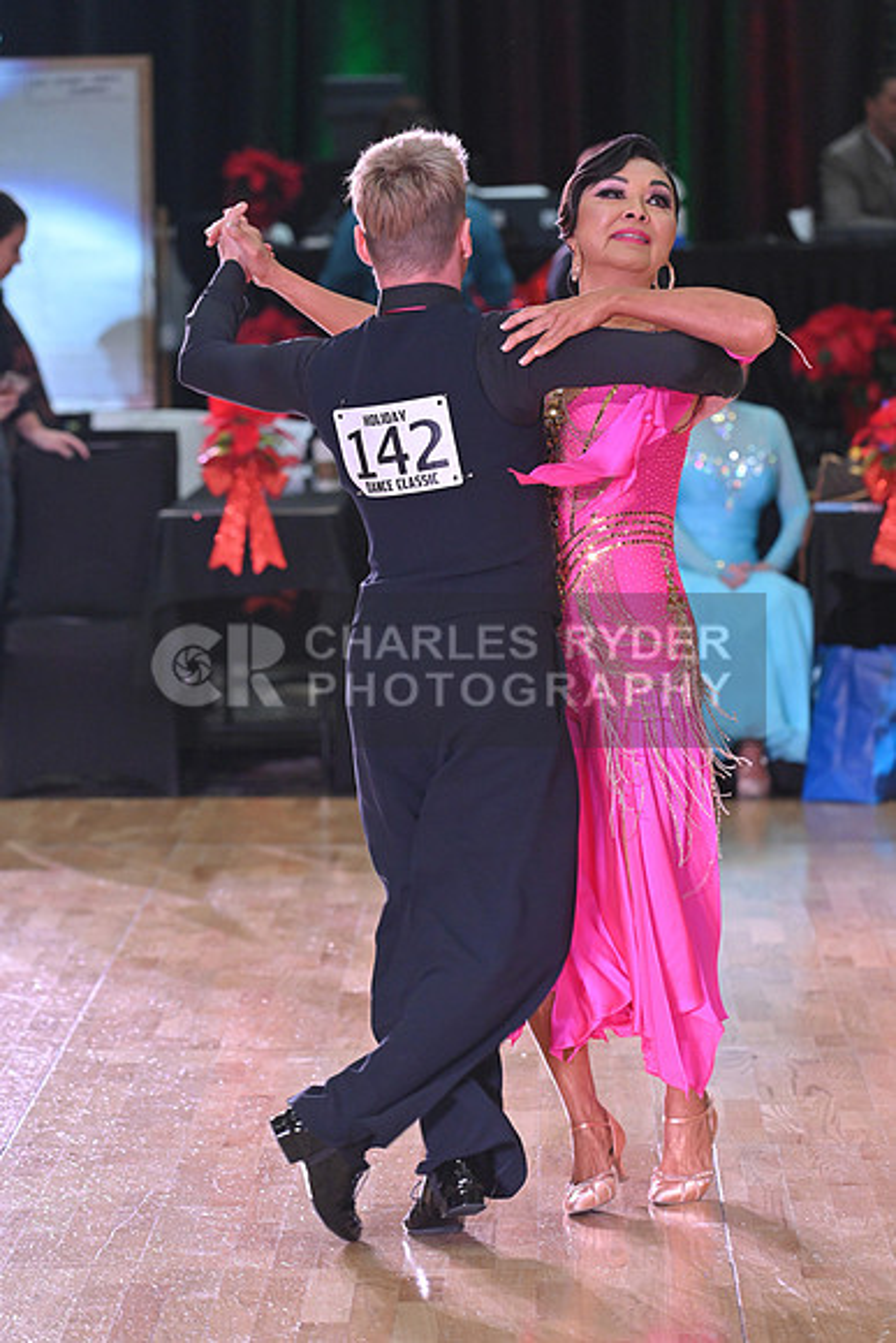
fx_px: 5969
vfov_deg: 12.8
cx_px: 448
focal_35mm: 160
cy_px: 672
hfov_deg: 8.6
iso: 3200
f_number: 5
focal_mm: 160
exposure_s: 1/320
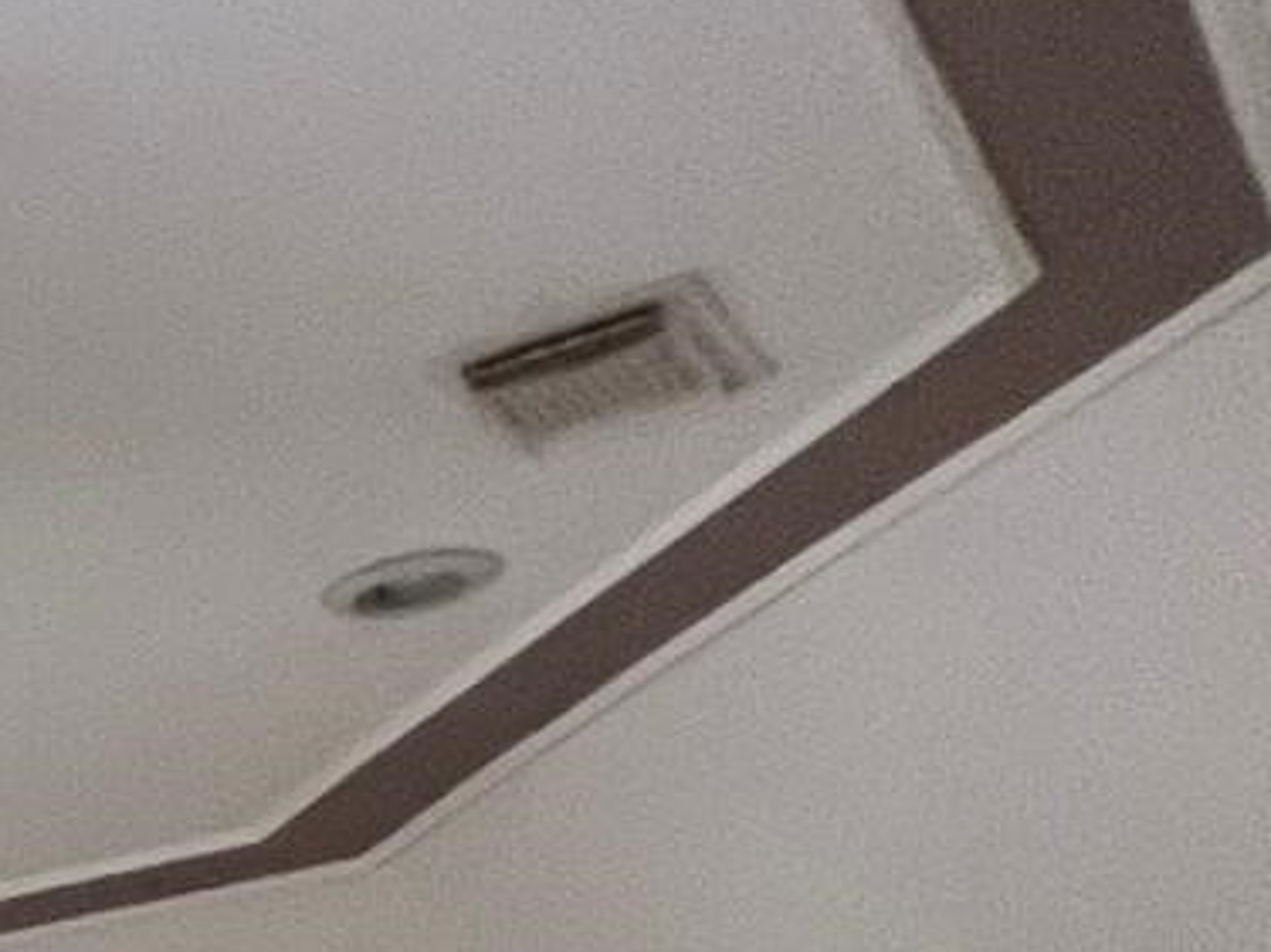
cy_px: 2202
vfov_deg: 14.6
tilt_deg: -7.3
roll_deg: -4.1
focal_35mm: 71
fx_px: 2606
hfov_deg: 16.7
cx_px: -1522
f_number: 1.8
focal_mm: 1.57
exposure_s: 1/60
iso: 250
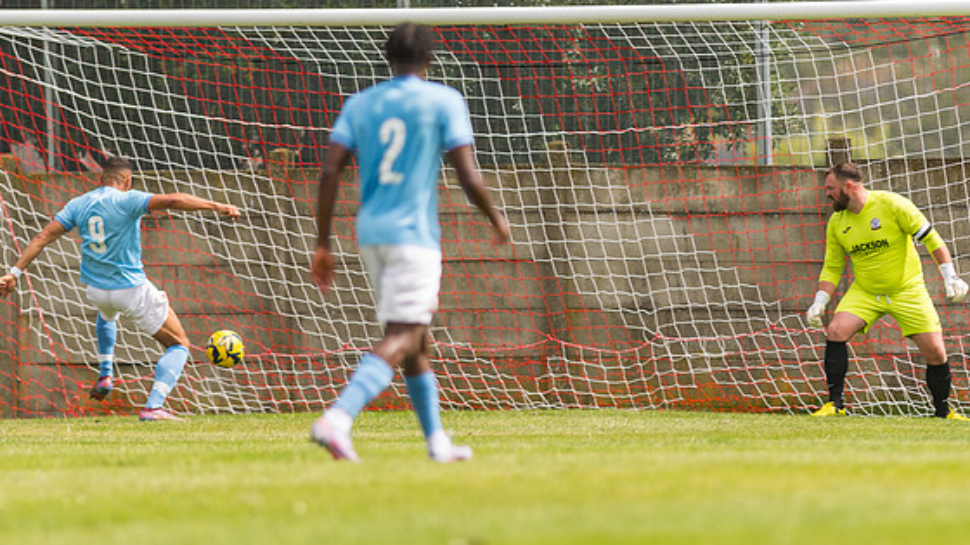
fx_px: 14609
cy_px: 249
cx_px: 580
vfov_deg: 2.1
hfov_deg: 3.8
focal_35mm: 568
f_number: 2.8
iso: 100
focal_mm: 300
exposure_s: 1/2000
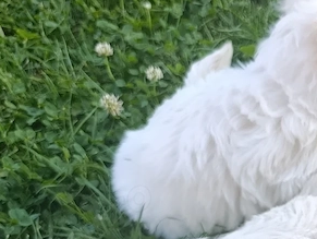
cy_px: 297
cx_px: 412
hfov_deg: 22.2
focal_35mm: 79
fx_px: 724
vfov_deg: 17.7
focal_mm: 6.11
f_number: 1.65
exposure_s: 1/100
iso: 92
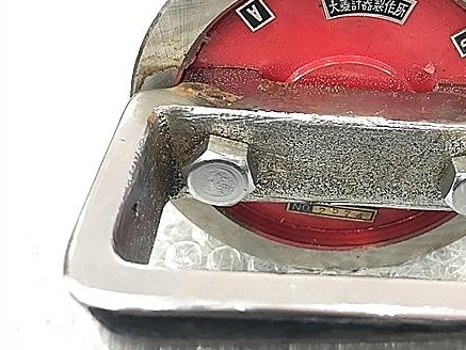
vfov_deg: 35.1
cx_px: 338
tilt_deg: -39.7
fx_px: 552
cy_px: 153
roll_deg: +4.2
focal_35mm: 41
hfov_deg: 44.5
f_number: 1.8
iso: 40
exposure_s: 1/15
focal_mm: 3.99
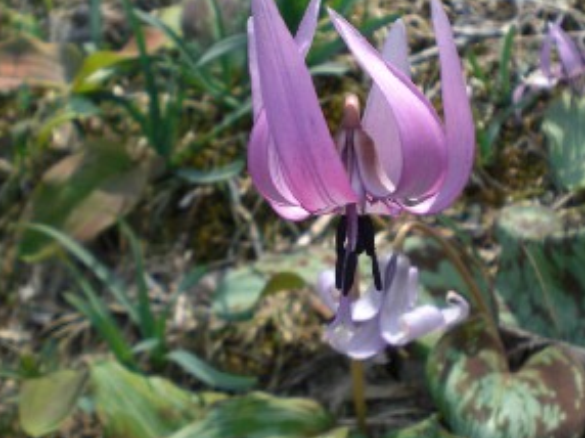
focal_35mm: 49
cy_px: 162
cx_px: 330
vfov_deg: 29.5
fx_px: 827
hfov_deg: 38.9
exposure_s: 1/160
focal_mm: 6.3
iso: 50
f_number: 3.1
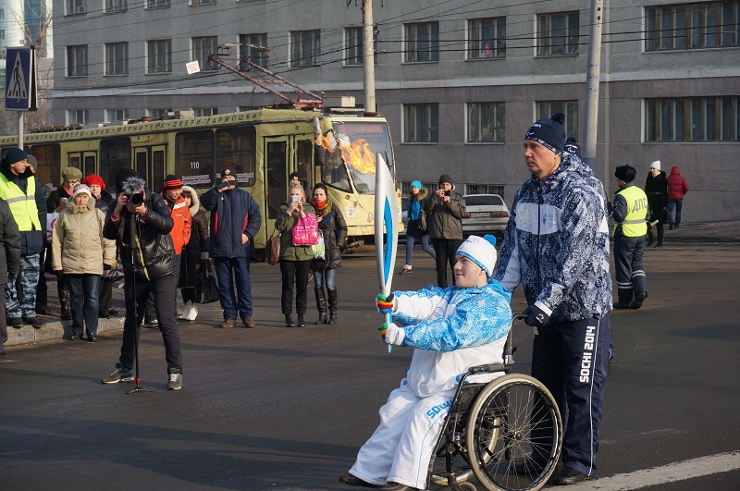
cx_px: 370
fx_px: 1539
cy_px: 246
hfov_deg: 27.0
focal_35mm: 75
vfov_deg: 18.1
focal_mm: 50
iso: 100
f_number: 8
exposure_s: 1/160
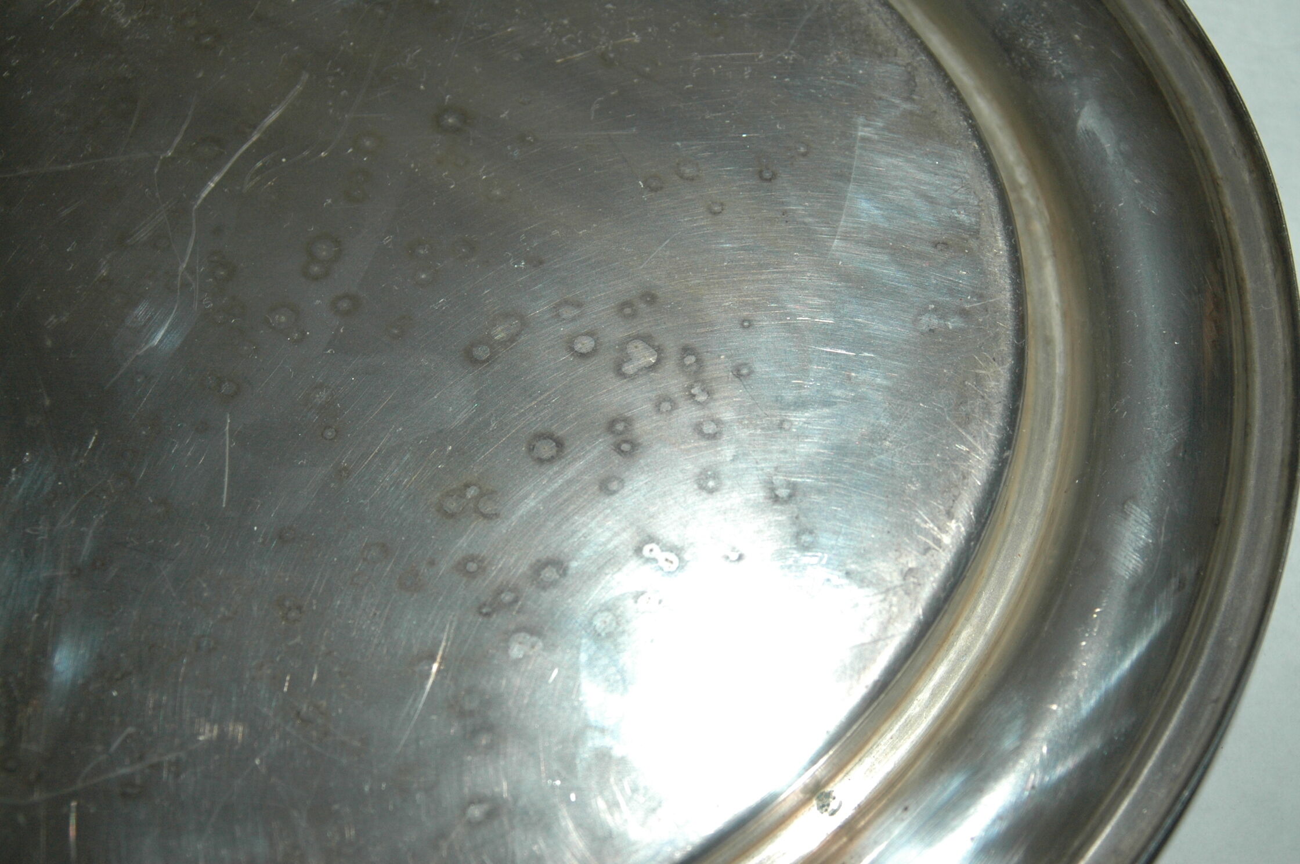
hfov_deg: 42.4
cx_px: 650
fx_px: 1677
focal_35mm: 46
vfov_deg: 28.9
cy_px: 432
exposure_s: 1/60
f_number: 3.5
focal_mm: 31
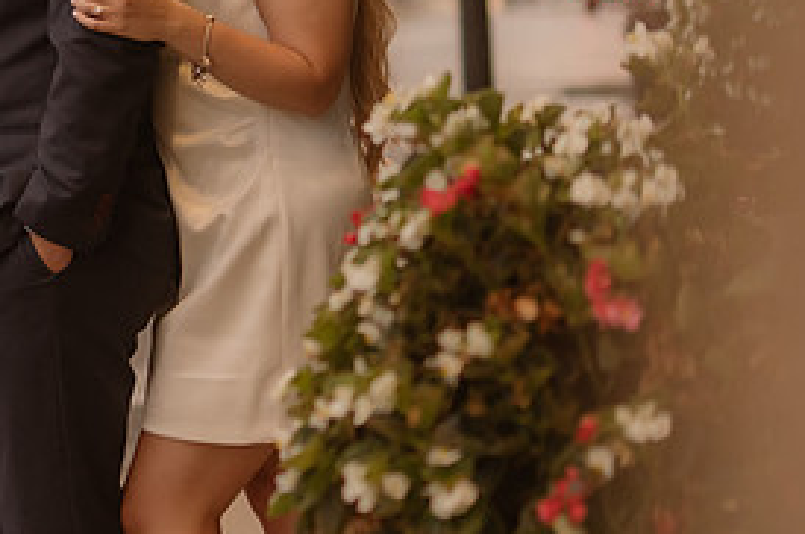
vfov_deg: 8.6
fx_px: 3551
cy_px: 9
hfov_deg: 12.8
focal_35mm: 159
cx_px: 29
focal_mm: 50
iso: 500
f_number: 1.4
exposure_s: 1/100
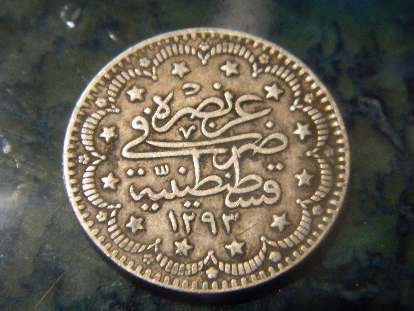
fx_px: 1232
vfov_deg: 14.4
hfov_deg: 19.1
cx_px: 207
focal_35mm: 103
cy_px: 156
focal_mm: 18.6
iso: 800
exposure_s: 1/6
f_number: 4.5
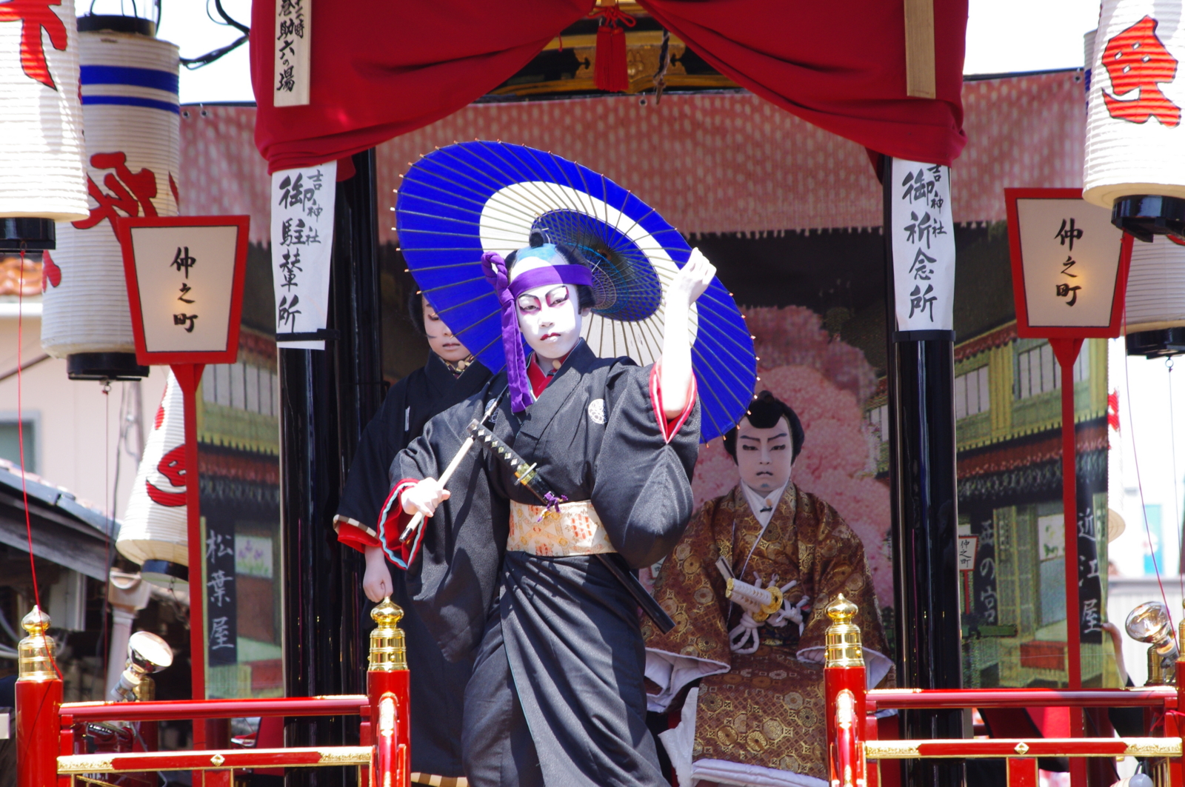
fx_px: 8384
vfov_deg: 5.4
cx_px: 592
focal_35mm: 255
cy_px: 394
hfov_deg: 8.1
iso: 400
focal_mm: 170
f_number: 9
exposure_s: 1/200
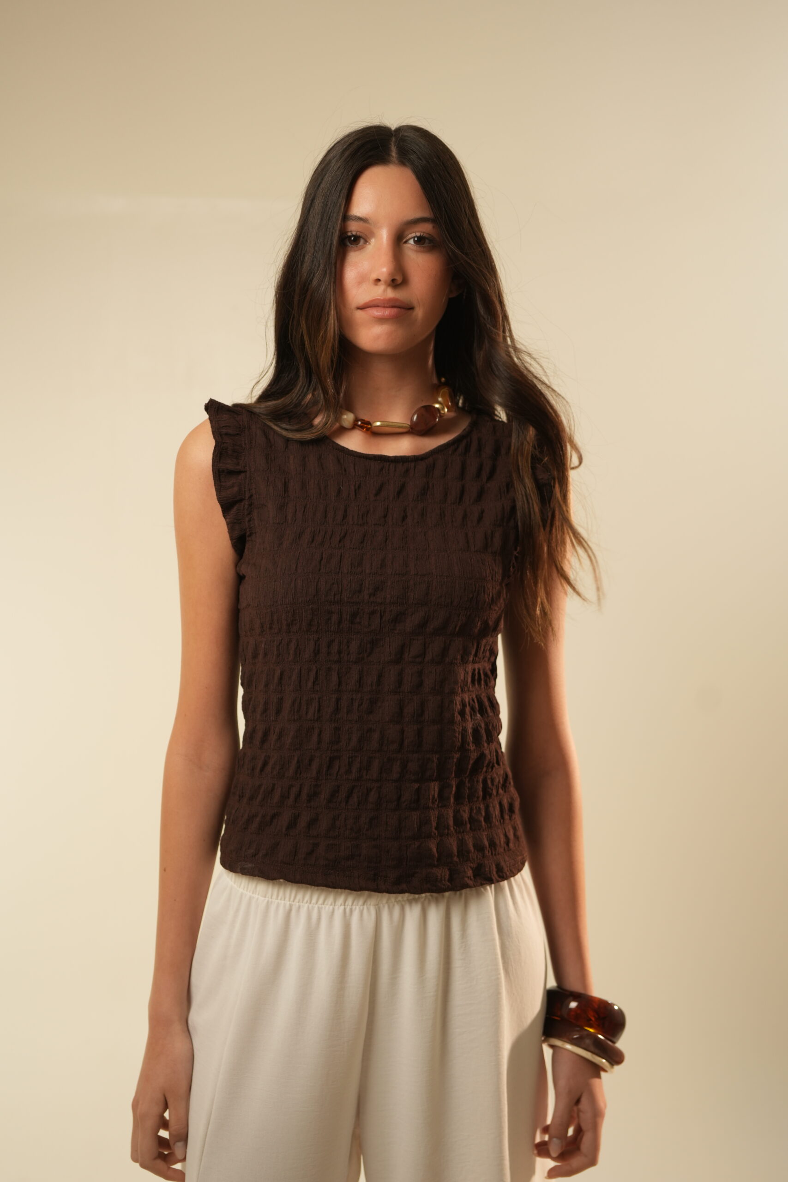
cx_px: 394
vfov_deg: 39.6
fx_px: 1641
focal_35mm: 50
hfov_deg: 27.0
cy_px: 591
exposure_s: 1/125
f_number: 3.5
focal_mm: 50
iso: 500
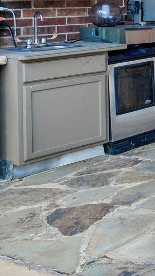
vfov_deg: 28.5
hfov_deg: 10.9
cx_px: 478
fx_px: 496
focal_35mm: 68
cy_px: -17
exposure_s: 1/25
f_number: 8
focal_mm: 17
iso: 400
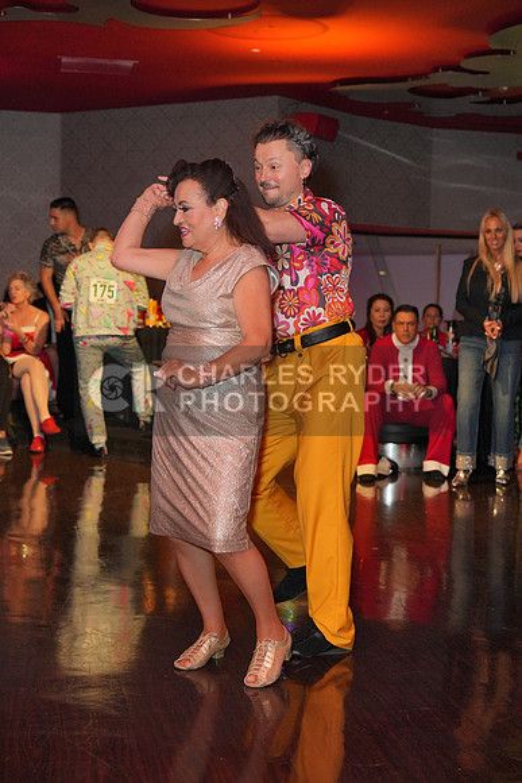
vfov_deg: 33.9
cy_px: 392
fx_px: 1282
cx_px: 261
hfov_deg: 23.0
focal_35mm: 59
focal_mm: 59
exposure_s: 1/200
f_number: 4
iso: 4000
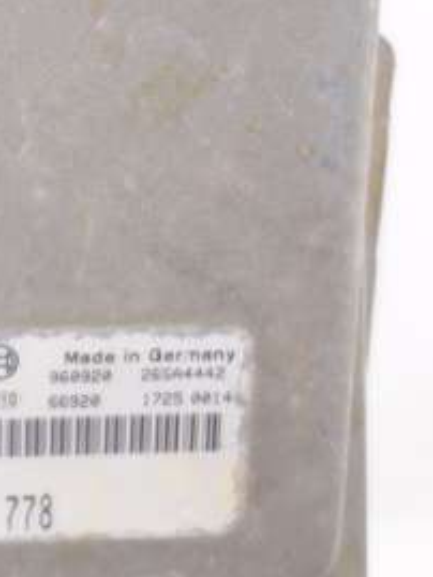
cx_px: -232
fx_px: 1367
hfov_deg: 16.3
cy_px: 239
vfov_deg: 23.8
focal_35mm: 82
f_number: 1.8
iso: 125
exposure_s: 1/60
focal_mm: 10.4
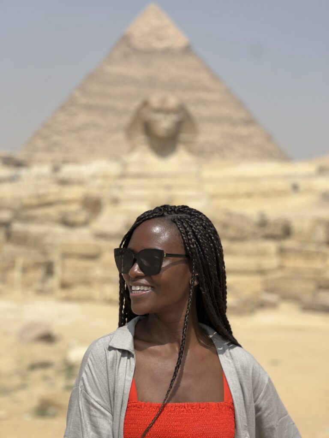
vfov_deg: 25.3
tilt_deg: +0.5
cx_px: 164
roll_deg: -2.9
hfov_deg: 19.1
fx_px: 976
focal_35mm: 77
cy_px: 219
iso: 32
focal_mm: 9
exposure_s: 1/821
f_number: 2.8
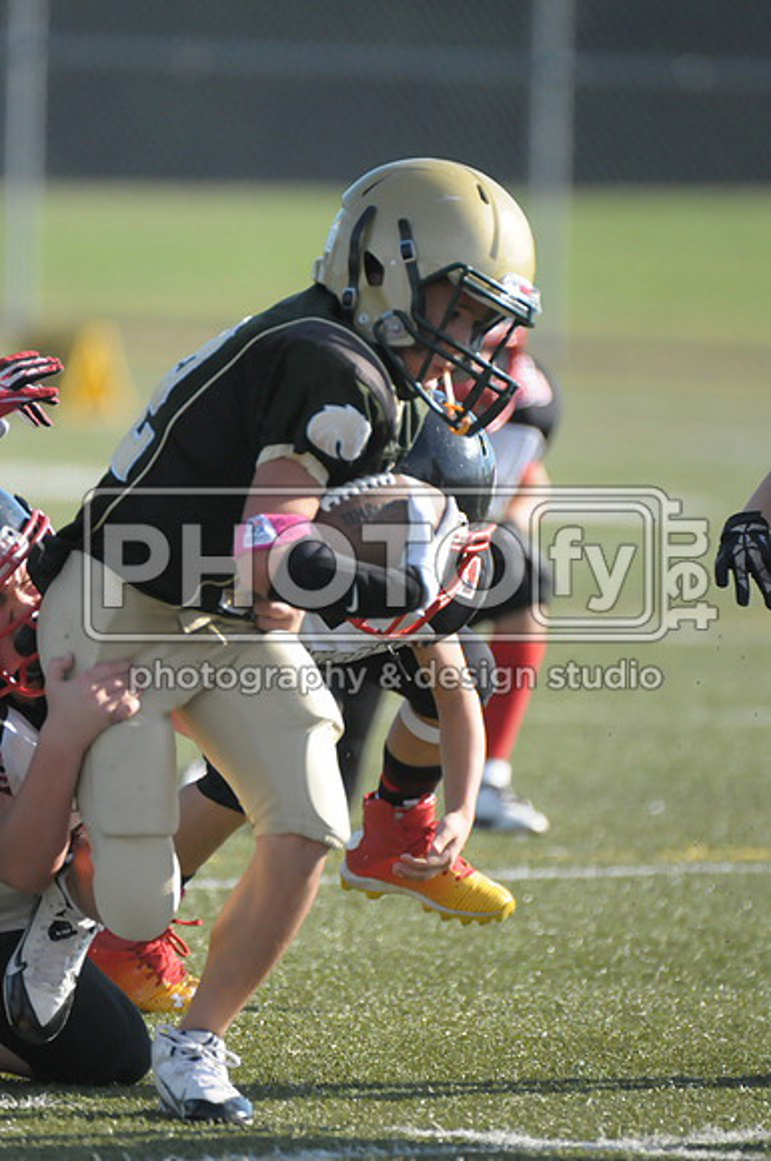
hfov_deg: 2.3
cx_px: 386
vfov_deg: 3.4
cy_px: 580
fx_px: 19331
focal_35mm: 600
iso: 1600
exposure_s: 1/5000
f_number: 4
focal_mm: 400
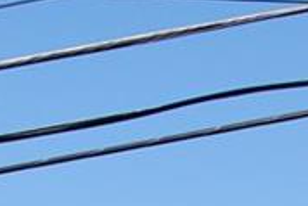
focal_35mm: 241
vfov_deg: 5.5
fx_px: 2064
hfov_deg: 8.4
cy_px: 556
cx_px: -118
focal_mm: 28
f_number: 9
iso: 200
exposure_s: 1/320
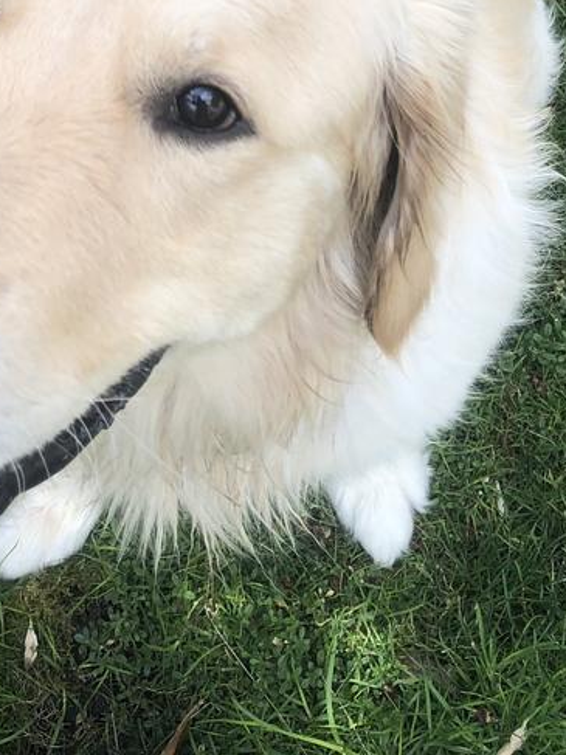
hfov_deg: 21.2
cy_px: -149
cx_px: 154
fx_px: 1505
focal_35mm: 69
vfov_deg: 25.3
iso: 20
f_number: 1.8
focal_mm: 3.99
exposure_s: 1/352
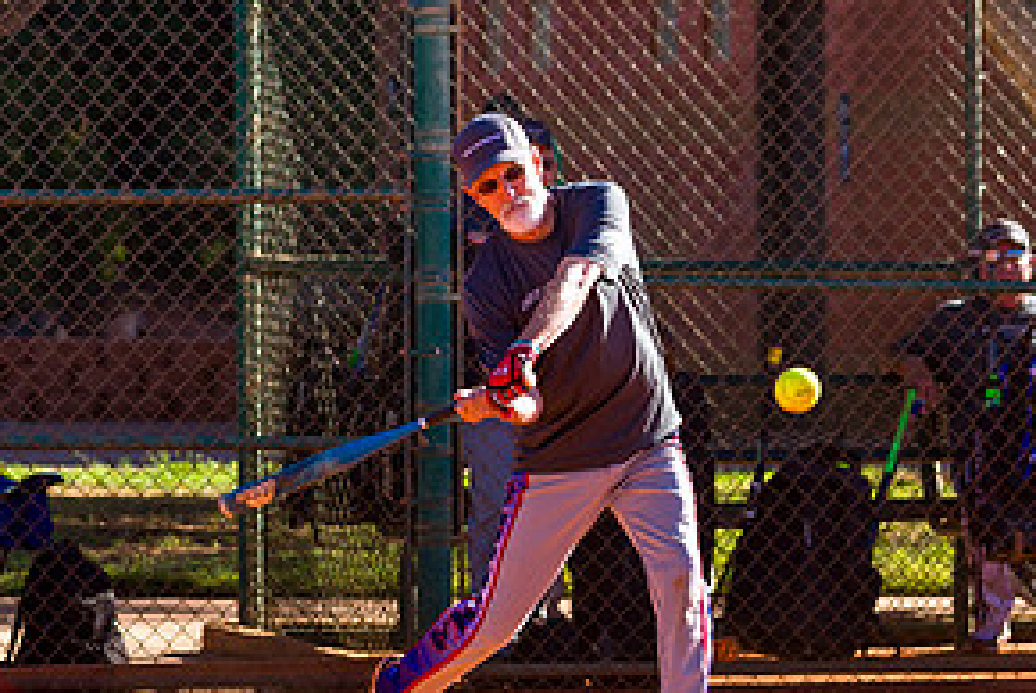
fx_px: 12214
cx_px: 442
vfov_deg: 3.3
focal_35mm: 424
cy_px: 268
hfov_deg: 4.9
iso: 400
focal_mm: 175
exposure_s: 1/1250
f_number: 5
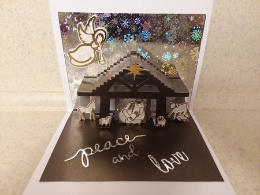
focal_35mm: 27
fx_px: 203
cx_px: 130
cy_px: 98
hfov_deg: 65.4
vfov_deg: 51.3
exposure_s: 1/15
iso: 320
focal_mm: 2.91
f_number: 1.9
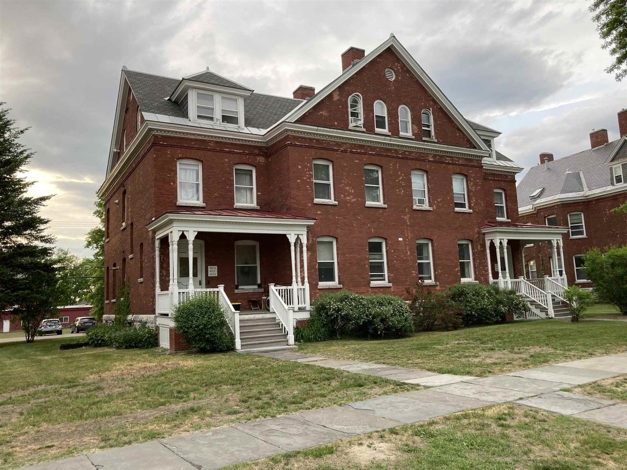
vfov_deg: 49.7
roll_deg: +2.2
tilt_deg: +6.9
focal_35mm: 28
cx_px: 314
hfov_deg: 63.4
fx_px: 507
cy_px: 235
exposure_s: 1/122
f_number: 1.8
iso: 20
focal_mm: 3.99
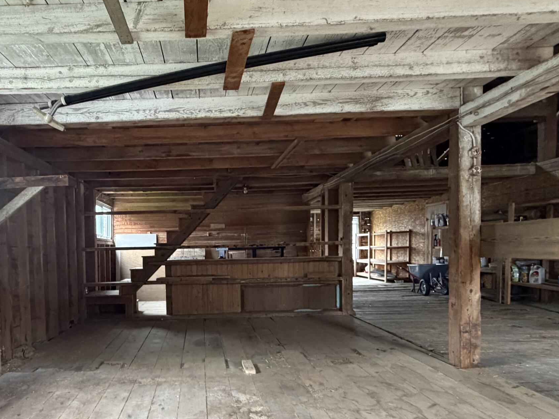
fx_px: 404
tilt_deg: -1.9
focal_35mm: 25
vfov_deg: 54.2
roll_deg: +1.2
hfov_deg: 67.8
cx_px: 194
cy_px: 264
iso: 500
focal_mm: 2.22
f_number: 2.2
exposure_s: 1/60
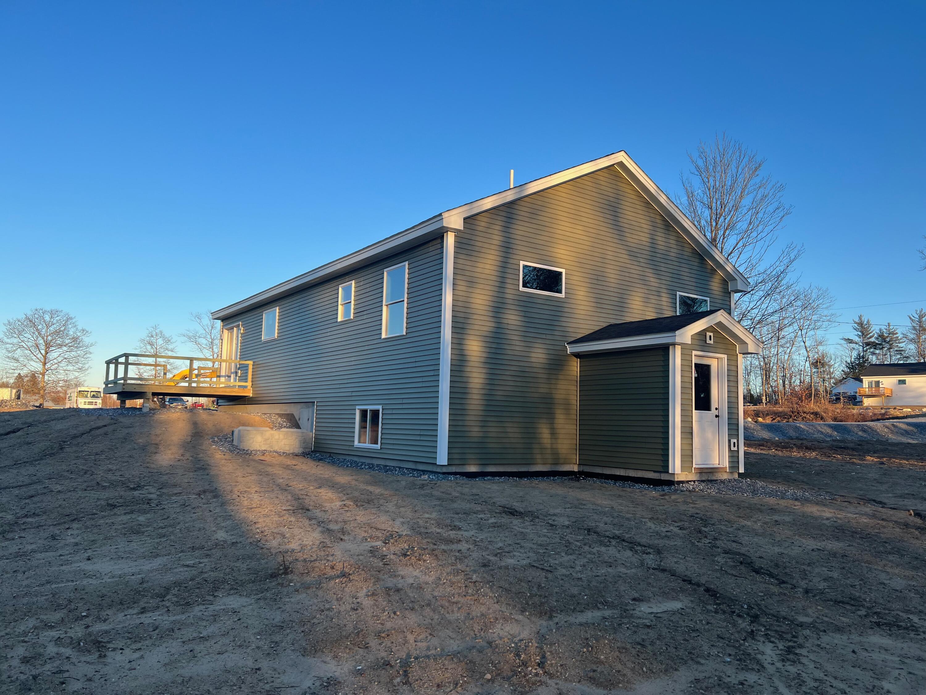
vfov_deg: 53.1
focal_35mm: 26
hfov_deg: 67.3
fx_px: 696
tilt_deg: +6.3
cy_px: 348
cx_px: 463
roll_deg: -1.4
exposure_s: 1/1171
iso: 50
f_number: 1.5
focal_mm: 5.7
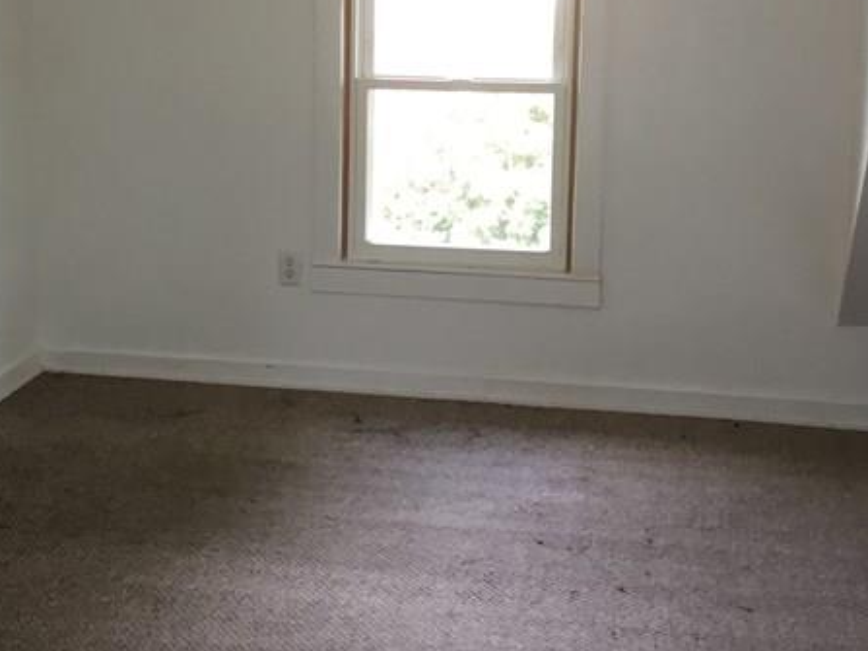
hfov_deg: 27.1
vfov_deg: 20.6
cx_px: 235
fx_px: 1780
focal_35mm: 71
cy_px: 187
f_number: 2.4
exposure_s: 1/30
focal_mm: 3.3
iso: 64
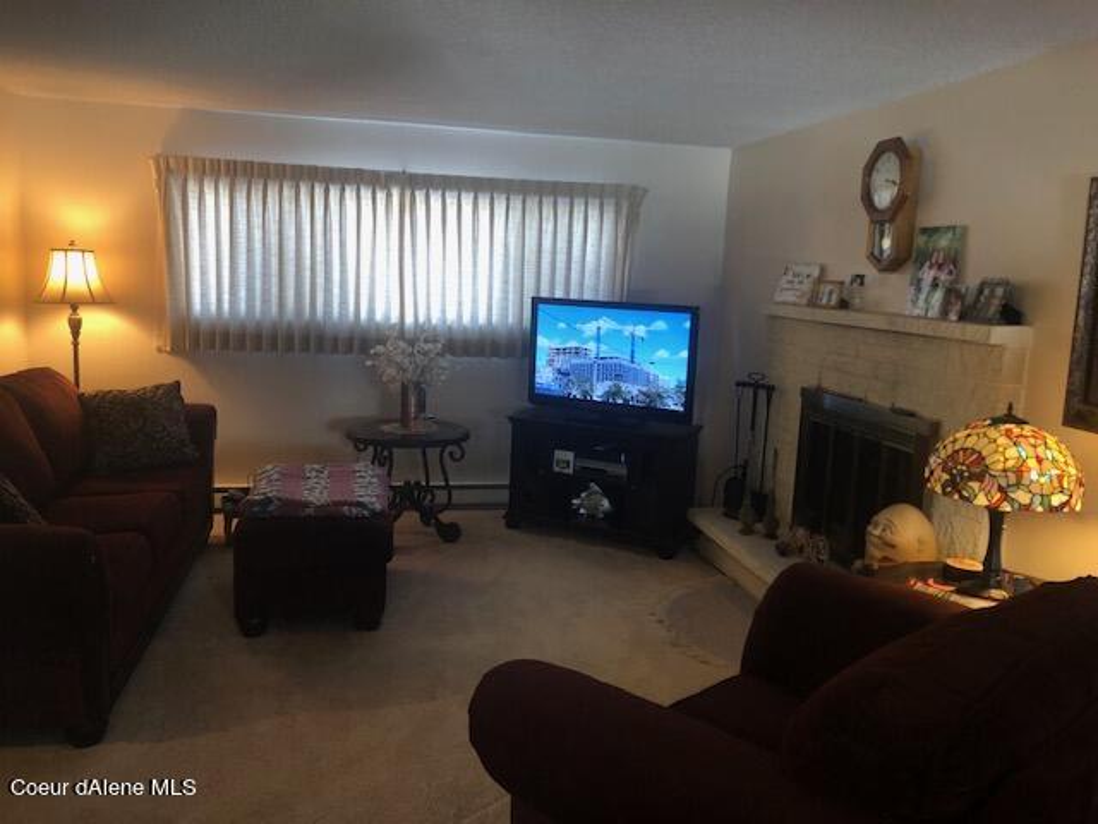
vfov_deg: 49.7
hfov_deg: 63.4
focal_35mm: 28
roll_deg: -1.5
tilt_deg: -9.4
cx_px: 549
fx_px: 888
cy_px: 412
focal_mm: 3.99
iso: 40
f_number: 1.8
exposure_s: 1/15
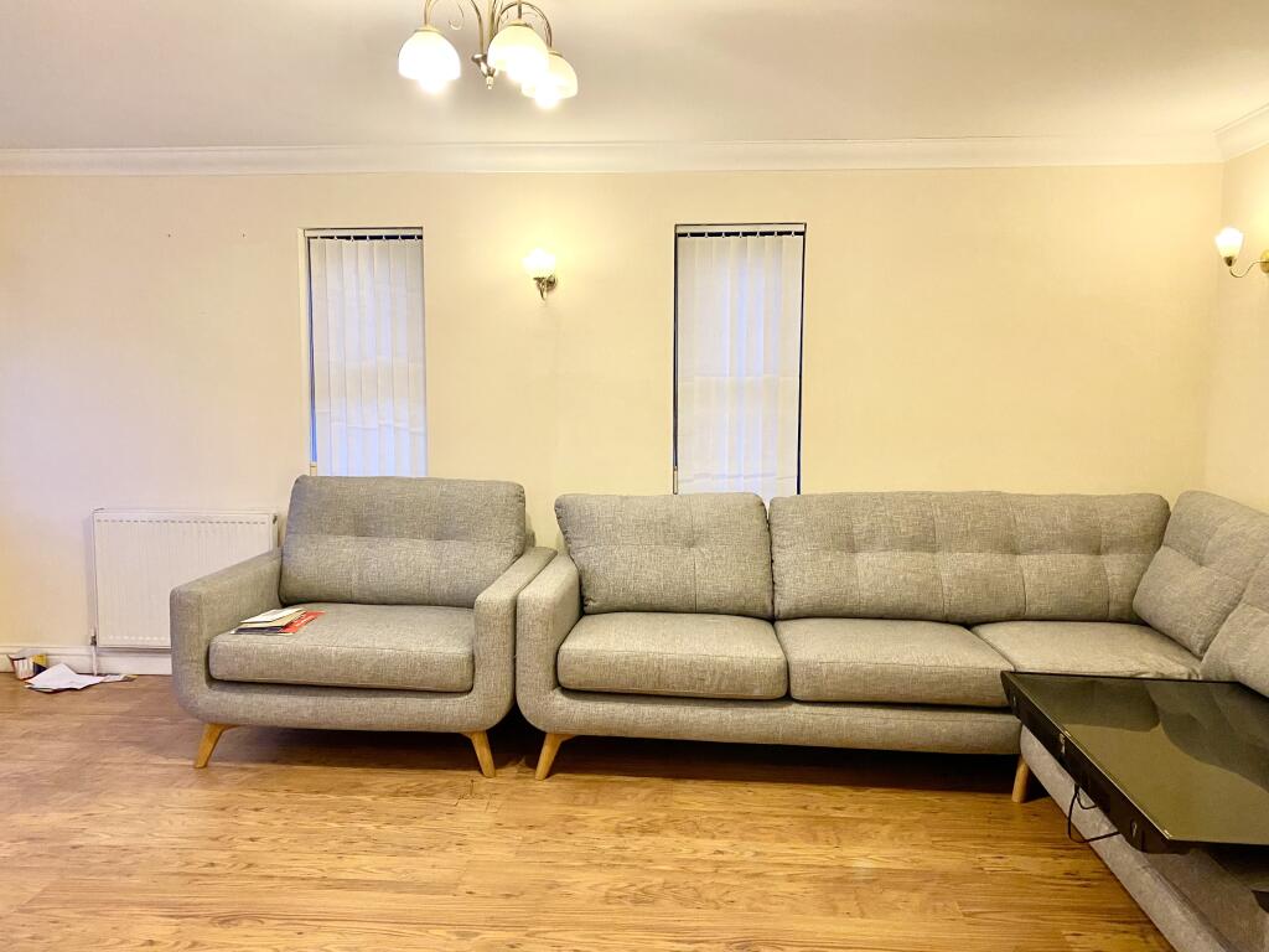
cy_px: 476
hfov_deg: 67.3
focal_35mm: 26
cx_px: 634
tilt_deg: -5.5
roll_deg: +0.1
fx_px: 953
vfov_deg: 53.1
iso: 320
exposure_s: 1/50
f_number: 1.8
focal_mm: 4.25
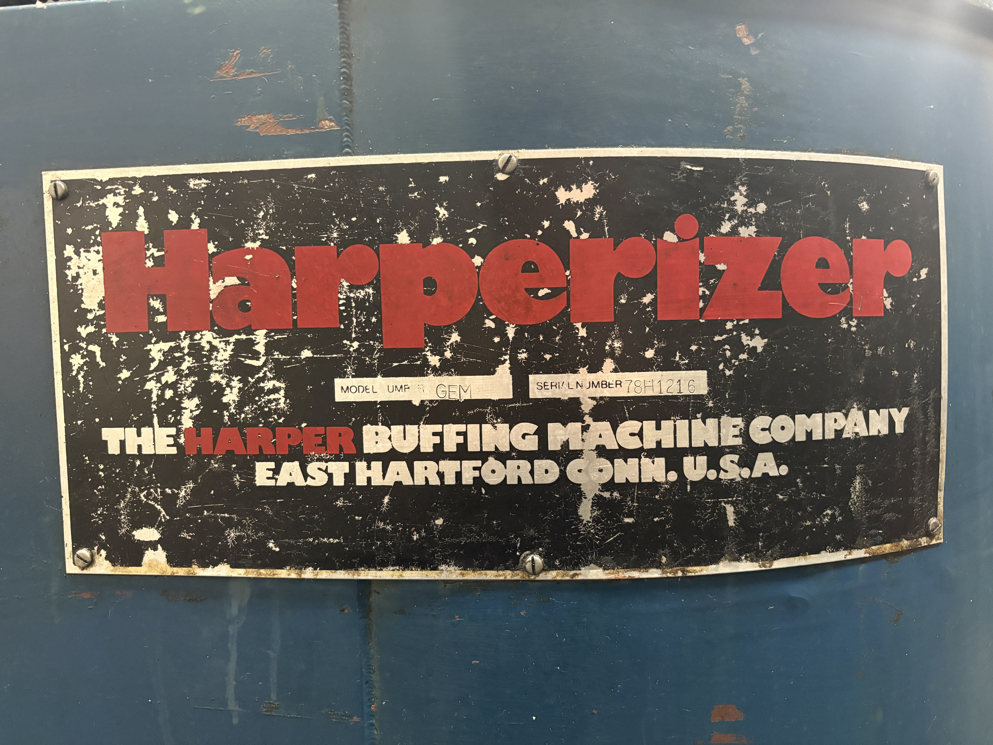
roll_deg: +0.8
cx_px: 496
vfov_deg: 53.1
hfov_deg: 67.3
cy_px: 372
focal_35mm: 26
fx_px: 746
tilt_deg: -2.7
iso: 640
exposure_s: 1/30
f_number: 1.6
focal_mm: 5.96
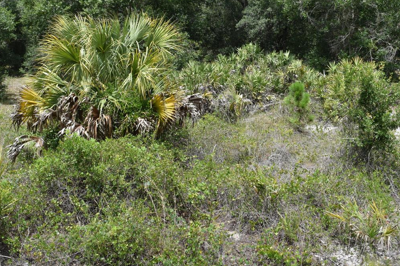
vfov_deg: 30.4
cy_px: 55
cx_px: 206
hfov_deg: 45.4
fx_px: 478
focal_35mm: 43
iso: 200
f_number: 9.5
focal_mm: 18
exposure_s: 1/350
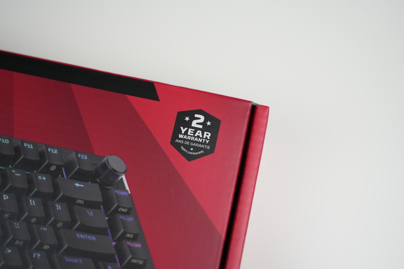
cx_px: 202
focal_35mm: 42
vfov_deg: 31.9
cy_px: 134
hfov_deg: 46.4
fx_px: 471
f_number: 2.8
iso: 500
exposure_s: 1/160
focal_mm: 42
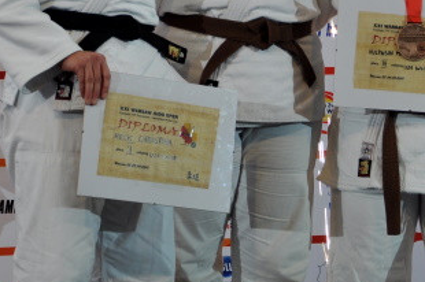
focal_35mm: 174
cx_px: 326
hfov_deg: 11.8
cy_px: -68
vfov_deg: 7.8
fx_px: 2055
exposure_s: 1/125
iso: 220
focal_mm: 45
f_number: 5.6
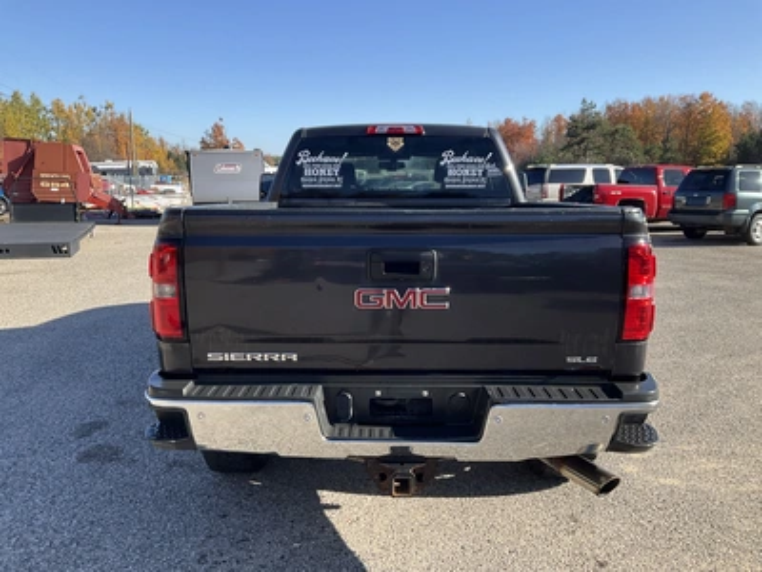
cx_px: 381
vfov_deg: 48.2
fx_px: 638
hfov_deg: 61.7
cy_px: 286
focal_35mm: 29
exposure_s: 1/898
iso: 25
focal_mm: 3
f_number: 1.8
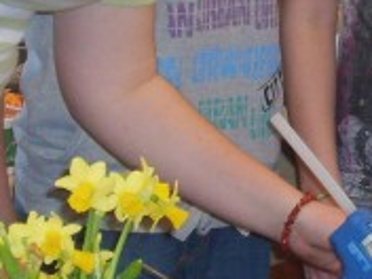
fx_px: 2977
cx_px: 418
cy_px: 0
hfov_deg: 7.1
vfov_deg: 5.4
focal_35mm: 277
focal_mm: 10.3
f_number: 3.6
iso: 146
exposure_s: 1/60
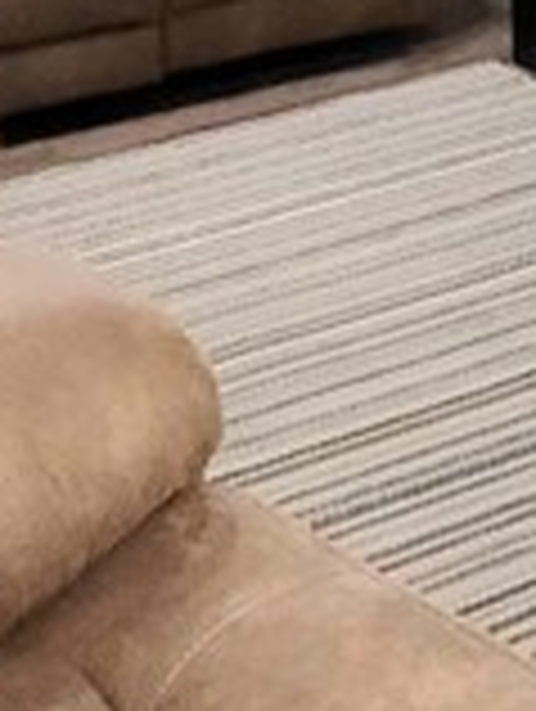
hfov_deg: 17.5
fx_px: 1730
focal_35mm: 84
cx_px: 149
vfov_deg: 20.9
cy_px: -243
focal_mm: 2.2
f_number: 2.2
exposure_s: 1/24
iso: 1250
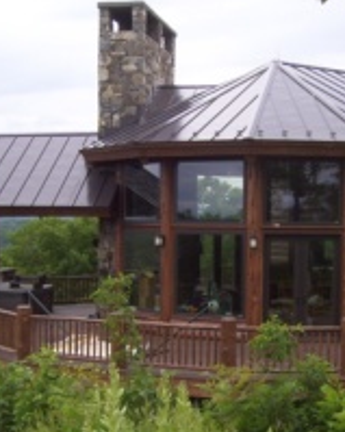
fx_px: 856
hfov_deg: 22.8
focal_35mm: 67
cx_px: 209
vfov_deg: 28.1
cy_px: 290
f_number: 2.7
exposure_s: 1/640
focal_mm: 6
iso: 80
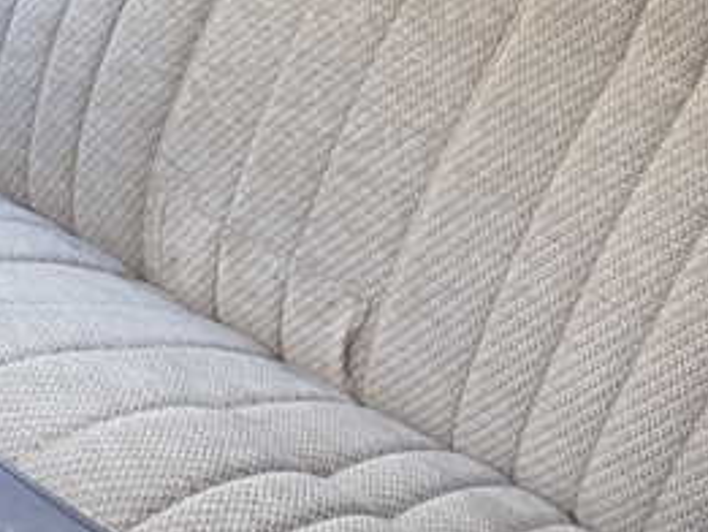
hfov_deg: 28.0
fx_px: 1412
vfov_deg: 20.8
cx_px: 241
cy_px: 499
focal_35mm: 69
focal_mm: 5.4
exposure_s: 1/60
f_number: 2.3
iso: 160
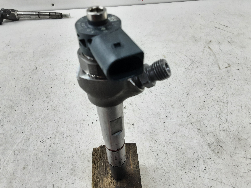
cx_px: 126
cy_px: 94
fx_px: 196
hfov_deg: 65.3
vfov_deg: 51.4
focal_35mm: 27
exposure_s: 1/50
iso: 80
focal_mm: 2.91
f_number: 1.9
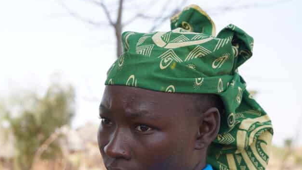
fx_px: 465
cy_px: 158
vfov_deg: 20.3
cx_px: 77
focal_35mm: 58
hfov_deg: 35.3
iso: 100
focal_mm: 34
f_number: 4
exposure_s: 1/250
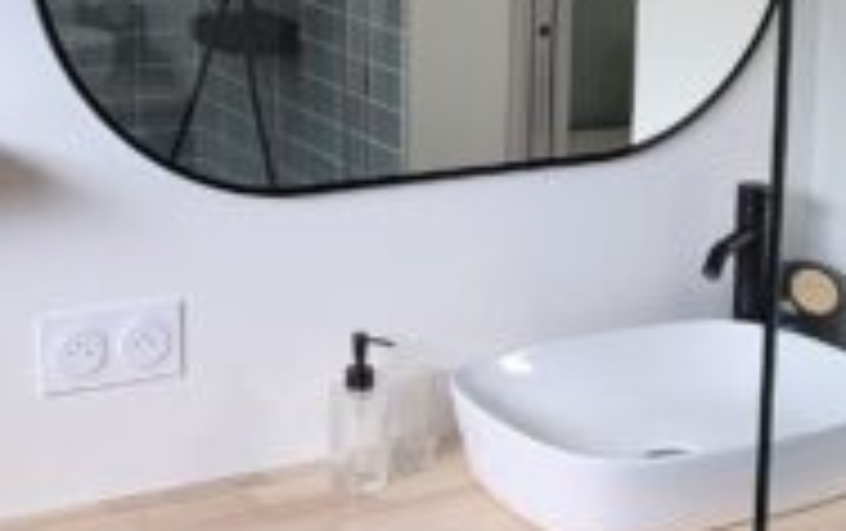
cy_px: 112
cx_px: 603
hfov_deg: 27.2
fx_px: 1731
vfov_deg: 17.3
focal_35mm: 75
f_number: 2.2
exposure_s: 1/50
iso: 125
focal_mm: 2.2
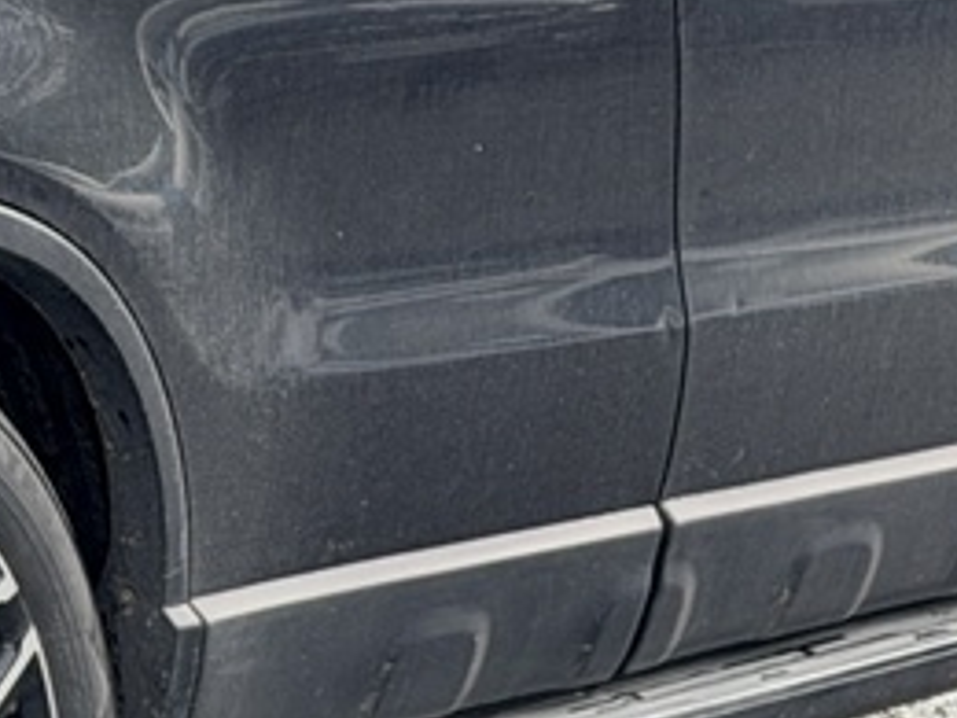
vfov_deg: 5.6
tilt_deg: -4.5
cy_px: -118
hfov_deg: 7.3
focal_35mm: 266
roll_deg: +0.1
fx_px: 7354
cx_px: -464
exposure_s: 1/368
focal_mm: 6.76
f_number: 1.78
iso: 64
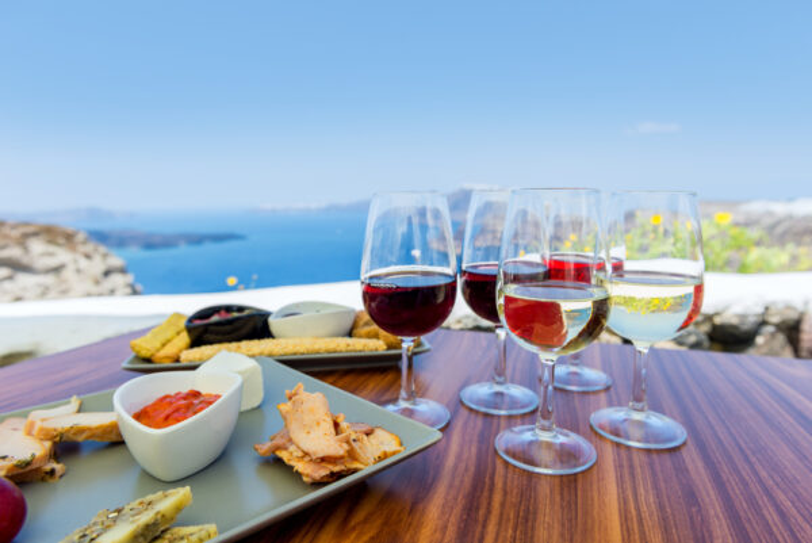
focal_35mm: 24
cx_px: 406
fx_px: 542
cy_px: 272
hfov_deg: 73.7
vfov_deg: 53.2
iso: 80
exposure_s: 1/250
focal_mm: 24
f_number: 7.1
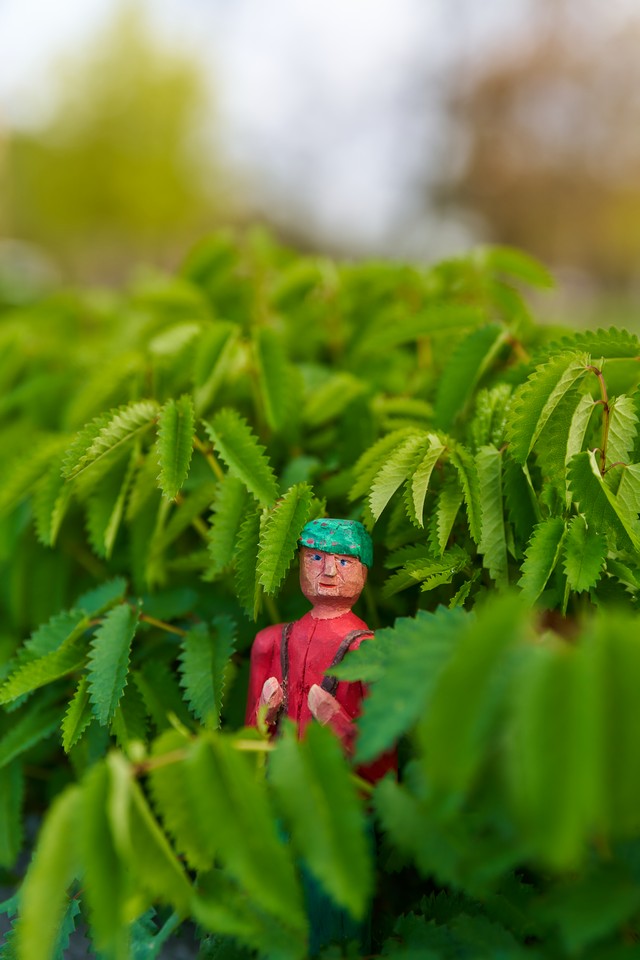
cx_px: 320
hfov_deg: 24.6
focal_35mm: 55
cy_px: 480
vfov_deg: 36.2
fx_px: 1467
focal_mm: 55
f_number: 2.8
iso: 100
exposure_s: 1/640
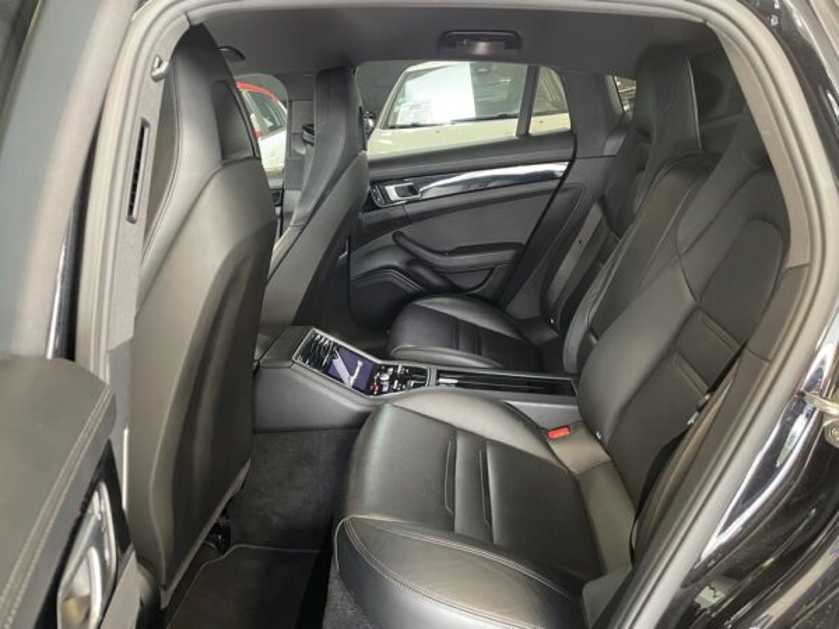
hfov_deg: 67.3
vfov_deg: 53.1
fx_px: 630
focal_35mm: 26
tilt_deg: -17.6
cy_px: 314
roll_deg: +5.3
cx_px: 420
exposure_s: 1/33
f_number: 1.6
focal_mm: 4.2
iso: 640
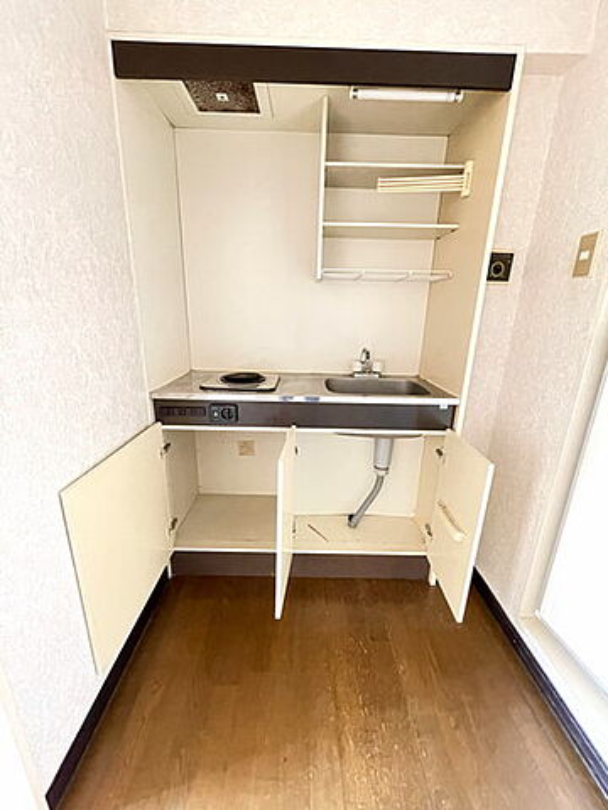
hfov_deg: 85.7
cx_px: 304
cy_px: 405
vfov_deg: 102.1
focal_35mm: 14
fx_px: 328
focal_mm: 1.55
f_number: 2.4
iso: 1250
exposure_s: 1/40
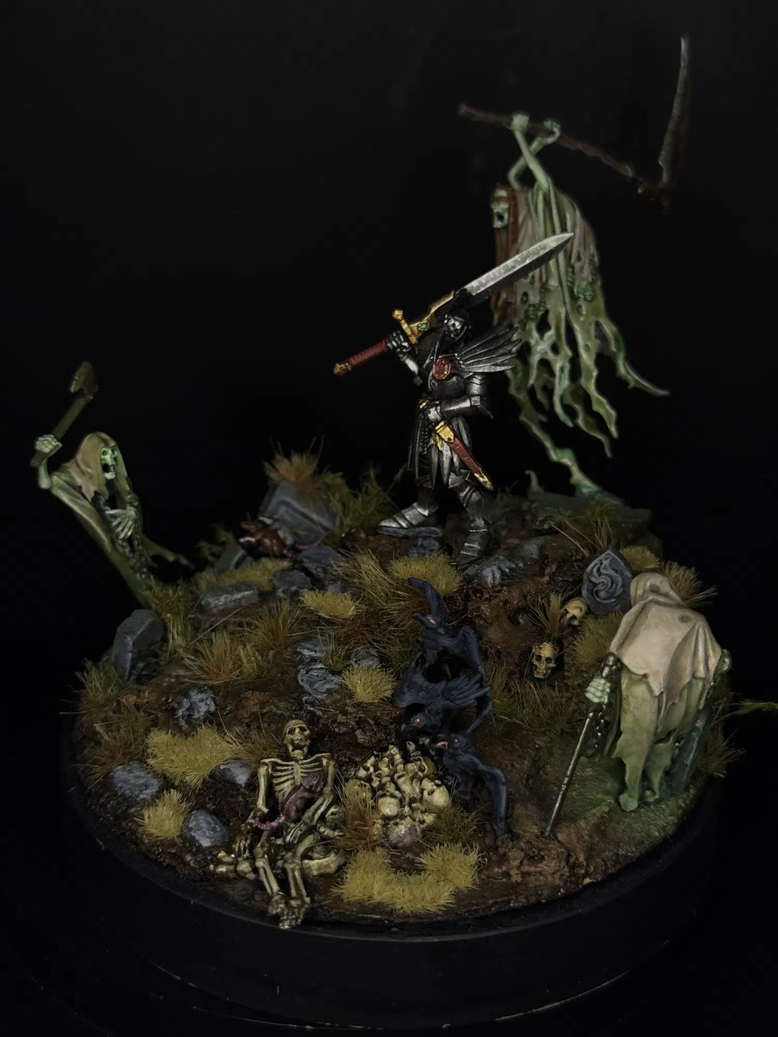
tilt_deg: -25.0
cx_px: 389
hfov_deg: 30.3
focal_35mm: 48
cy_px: 518
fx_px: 1438
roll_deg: +0.4
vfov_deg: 39.7
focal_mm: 6.76
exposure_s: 1/47
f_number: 1.78
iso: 250
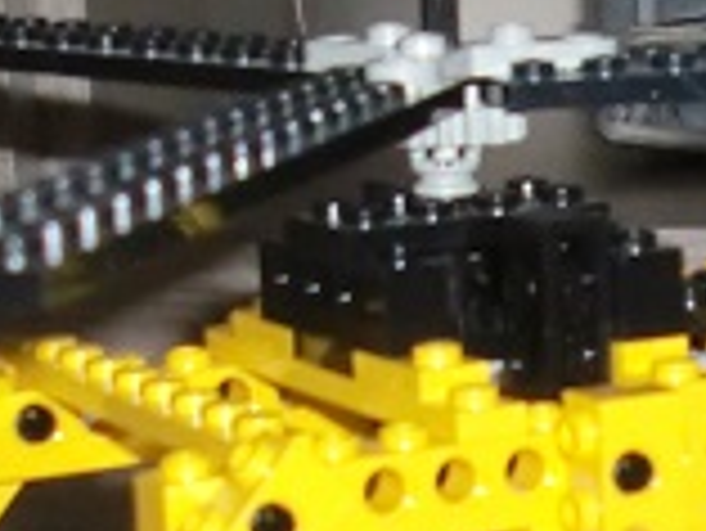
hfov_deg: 10.6
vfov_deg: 8.1
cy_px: 612
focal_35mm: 183
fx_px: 3735
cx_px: 895
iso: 400
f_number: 2.8
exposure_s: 1/30
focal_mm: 6.3
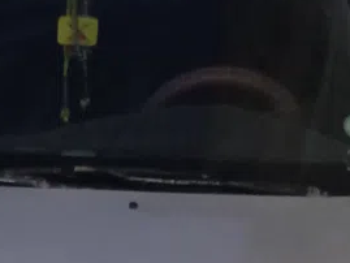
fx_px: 1285
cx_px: 46
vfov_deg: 11.1
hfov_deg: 15.4
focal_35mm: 127
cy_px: 415
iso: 2014
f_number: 1.8
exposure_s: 1/16.7
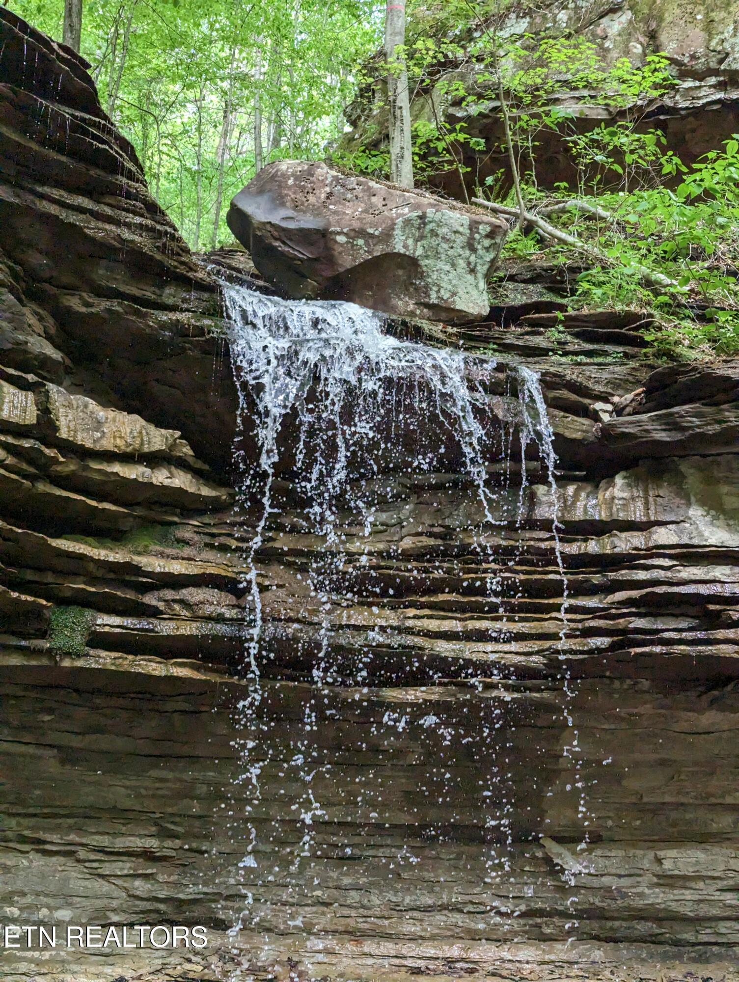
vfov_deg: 39.6
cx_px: 370
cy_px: 491
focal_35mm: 48
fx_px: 1363
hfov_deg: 30.3
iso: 1006
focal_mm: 6.81
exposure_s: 1/974
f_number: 1.85
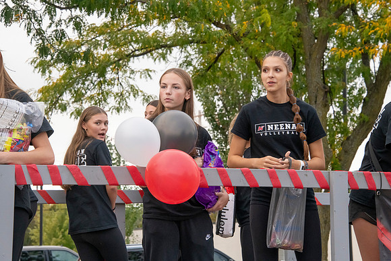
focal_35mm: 135
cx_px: 196
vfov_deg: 10.2
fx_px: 1467
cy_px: 130
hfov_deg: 15.2
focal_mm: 135
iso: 3200
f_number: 11
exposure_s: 1/500
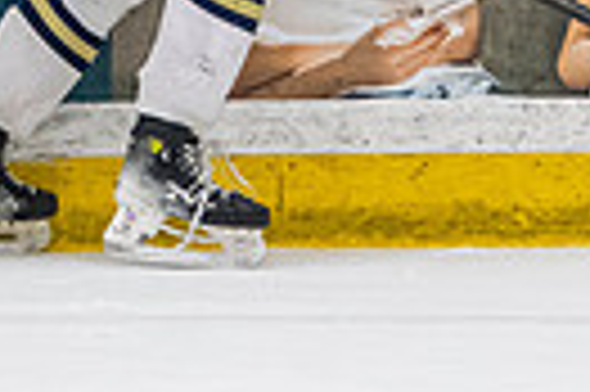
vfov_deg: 1.5
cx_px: 285
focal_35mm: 925
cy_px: -251
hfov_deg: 2.2
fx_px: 15141
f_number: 3.2
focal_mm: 135
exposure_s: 1/640
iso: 2000
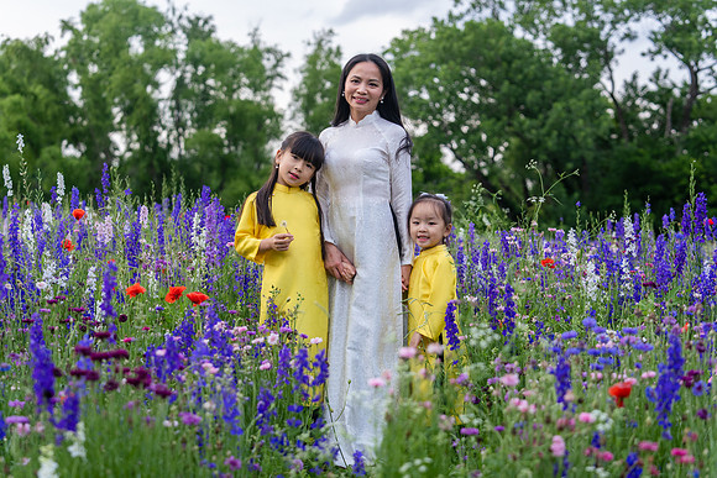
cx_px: 358
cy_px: 239
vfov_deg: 19.2
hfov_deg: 28.4
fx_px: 1414
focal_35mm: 71
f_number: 4
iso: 320
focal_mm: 71
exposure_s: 1/400
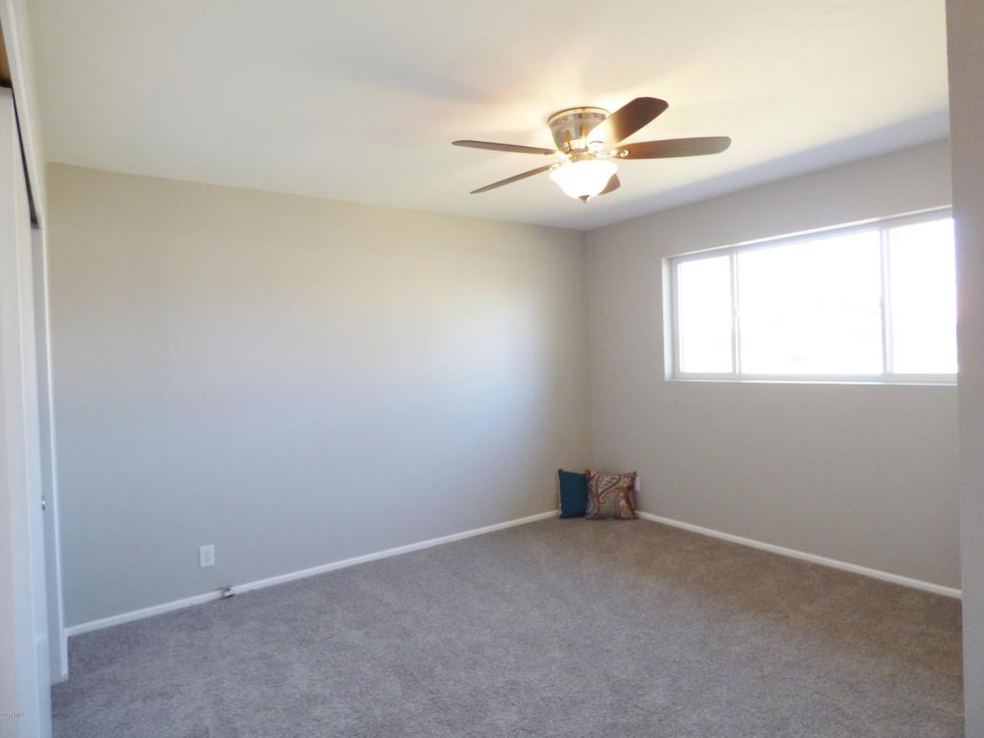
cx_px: 492
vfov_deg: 66.0
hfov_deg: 81.7
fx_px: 569
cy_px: 369
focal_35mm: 20
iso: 160
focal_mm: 3.58
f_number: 2.8
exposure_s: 1/60
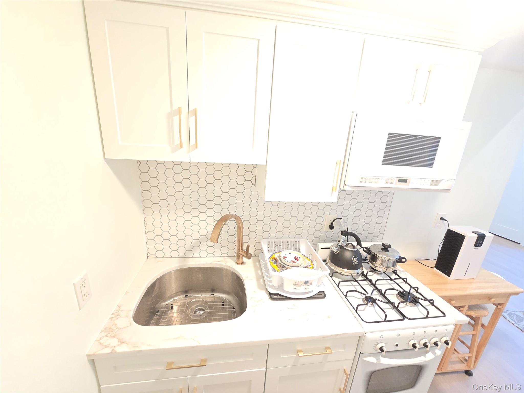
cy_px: 196
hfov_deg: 106.2
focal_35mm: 13
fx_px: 197
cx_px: 262
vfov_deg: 89.9
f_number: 2.2
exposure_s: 1/60
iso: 800
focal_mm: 2.2
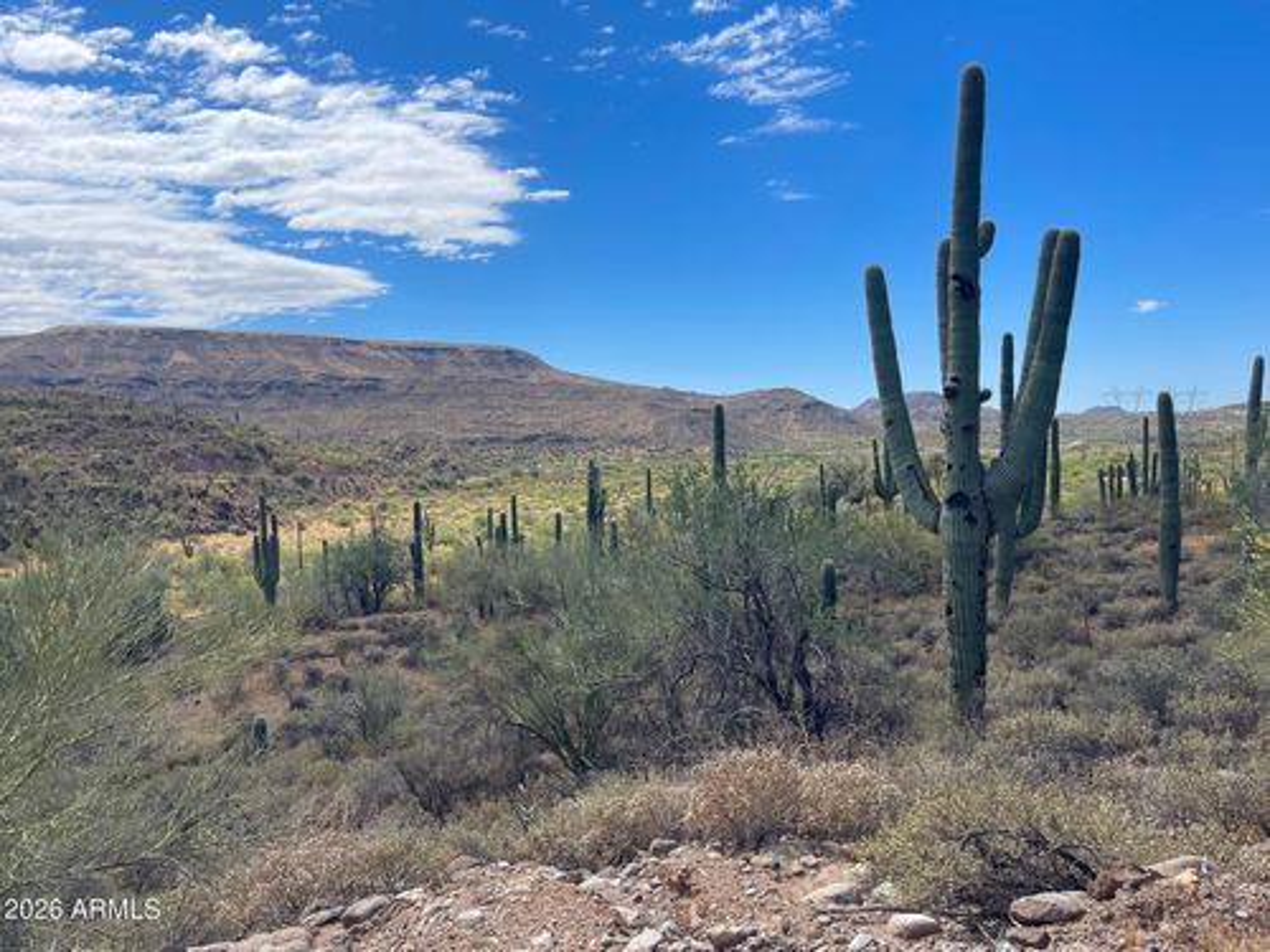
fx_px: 917
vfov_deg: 54.9
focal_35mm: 25
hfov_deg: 69.4
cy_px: 476
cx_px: 635
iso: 32
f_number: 1.6
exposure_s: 1/4202
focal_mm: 5.1
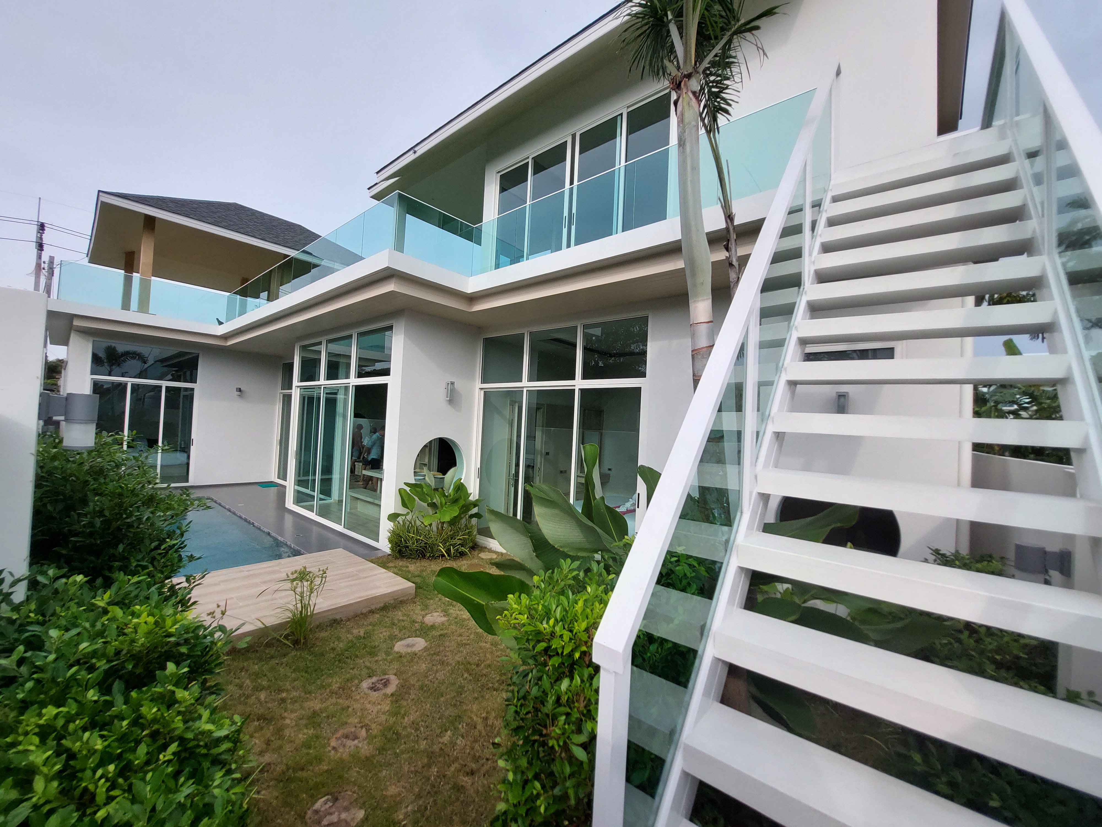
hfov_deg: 106.2
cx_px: 551
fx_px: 414
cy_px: 414
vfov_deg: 89.9
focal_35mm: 13
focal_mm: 1.74
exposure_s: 1/1185
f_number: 2.2
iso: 50
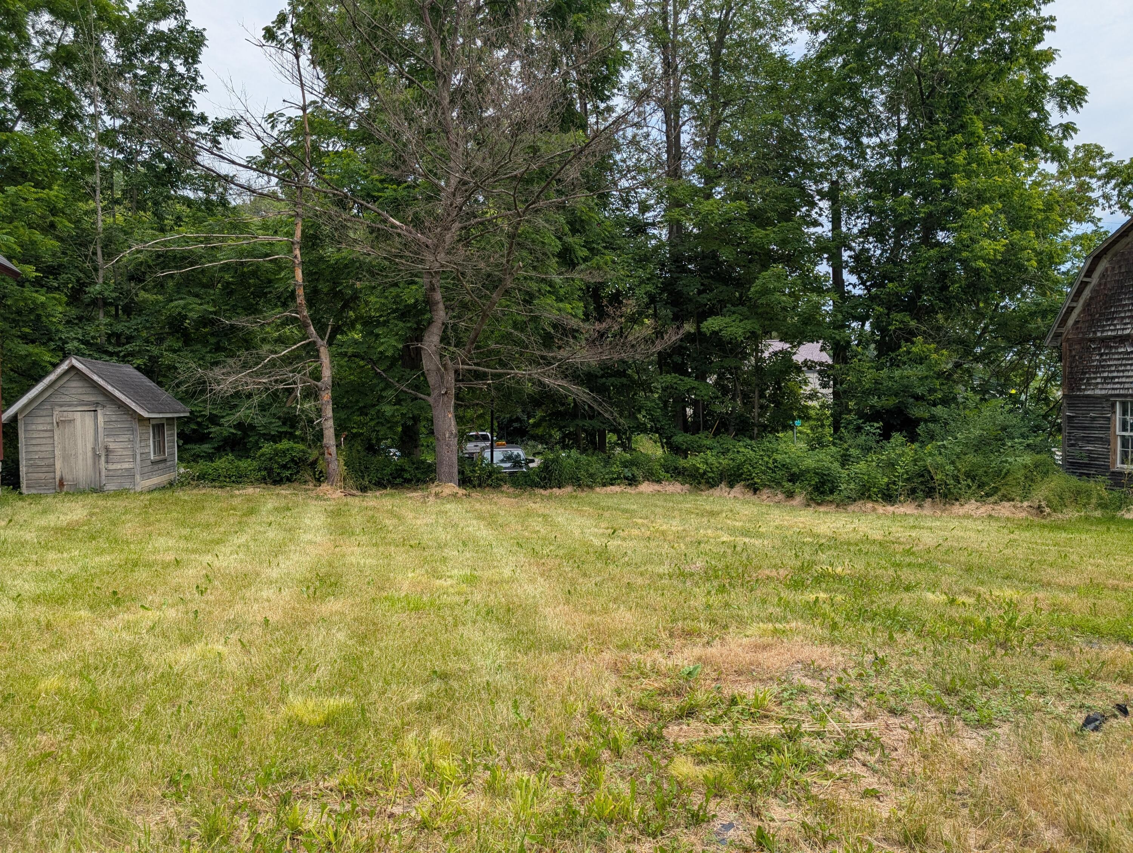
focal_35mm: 24
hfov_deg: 71.5
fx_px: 787
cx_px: 566
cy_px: 426
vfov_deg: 56.9
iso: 21
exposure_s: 1/907
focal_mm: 6.9
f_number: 1.68
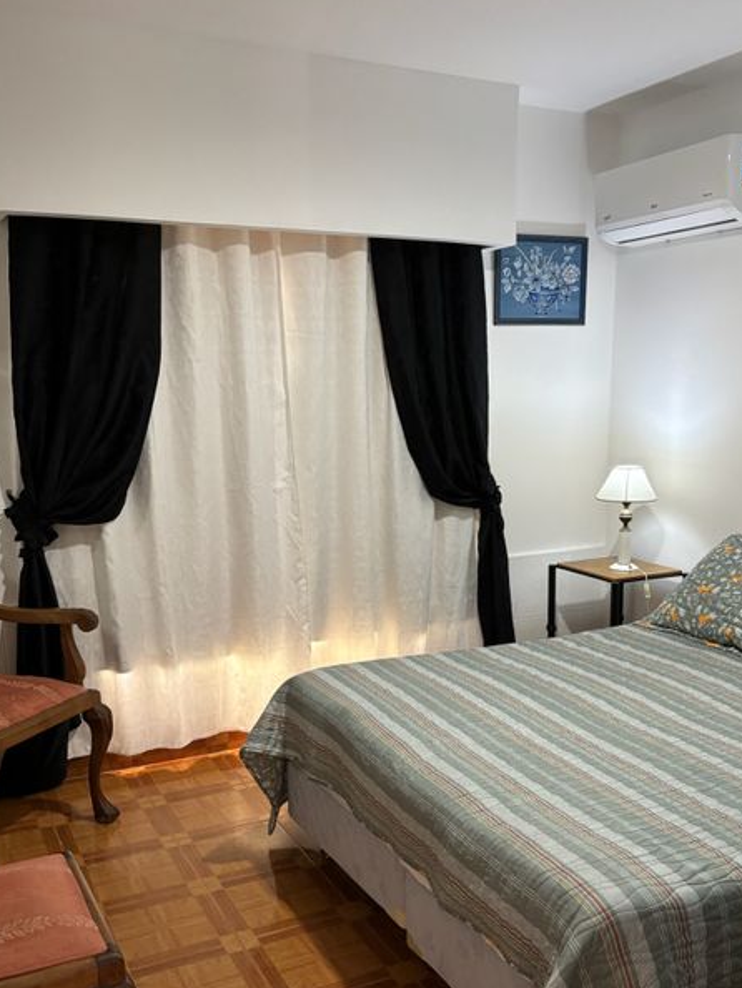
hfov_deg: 40.6
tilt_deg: -12.9
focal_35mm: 35
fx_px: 1000
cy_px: 594
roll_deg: +0.0
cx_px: 426
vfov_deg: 52.2
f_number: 1.6
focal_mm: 5.96
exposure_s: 1/50
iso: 320
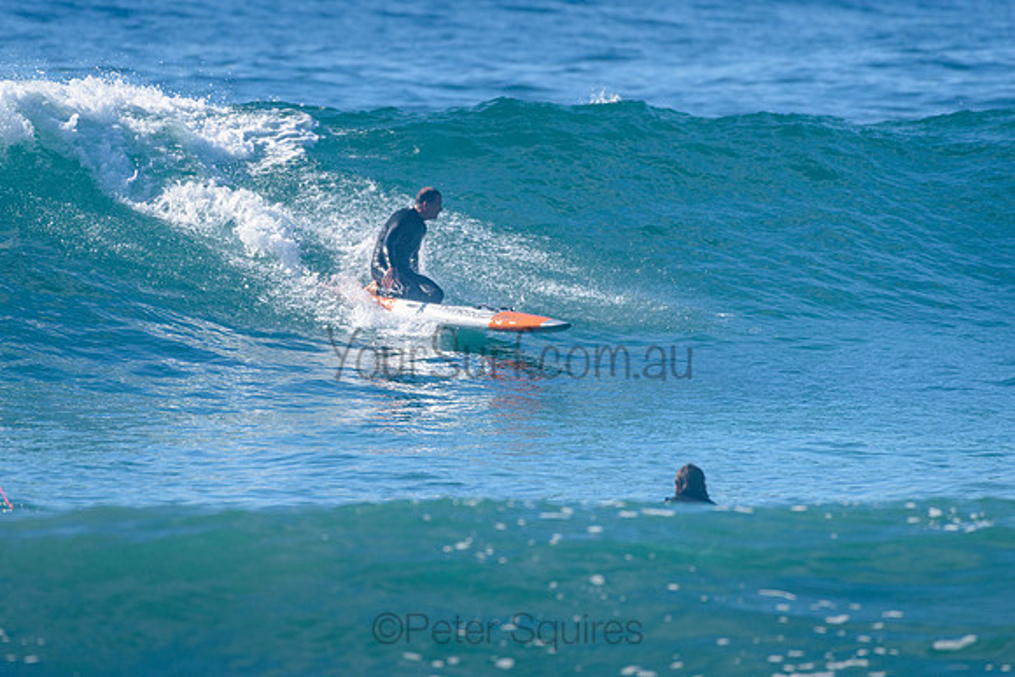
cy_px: 283
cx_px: 449
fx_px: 17281
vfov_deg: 2.2
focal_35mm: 613
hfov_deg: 3.4
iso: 220
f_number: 5.6
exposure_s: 1/2000
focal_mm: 500
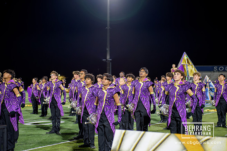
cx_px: 114
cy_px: 76
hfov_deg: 27.6
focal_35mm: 73
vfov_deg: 18.6
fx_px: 462
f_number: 2.8
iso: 5000
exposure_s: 1/400
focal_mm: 70
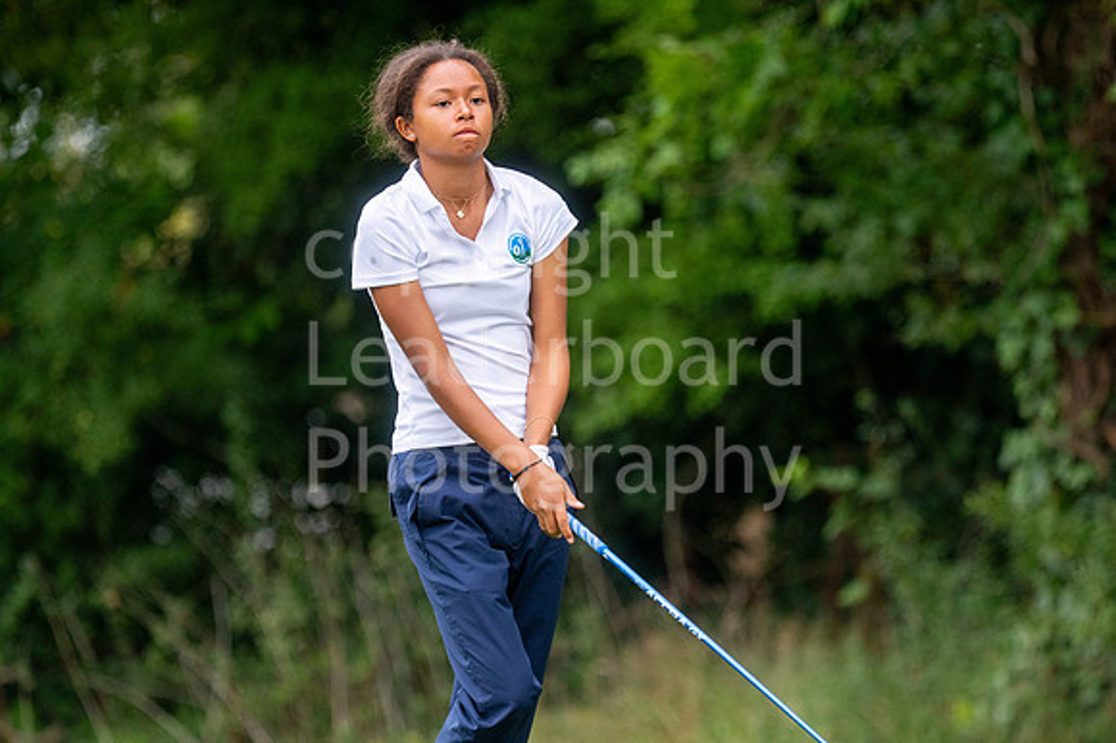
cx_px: 558
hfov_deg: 4.6
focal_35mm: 450
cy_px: 372
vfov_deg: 3.1
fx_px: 13942
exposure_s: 1/2000
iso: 500
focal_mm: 300
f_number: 4
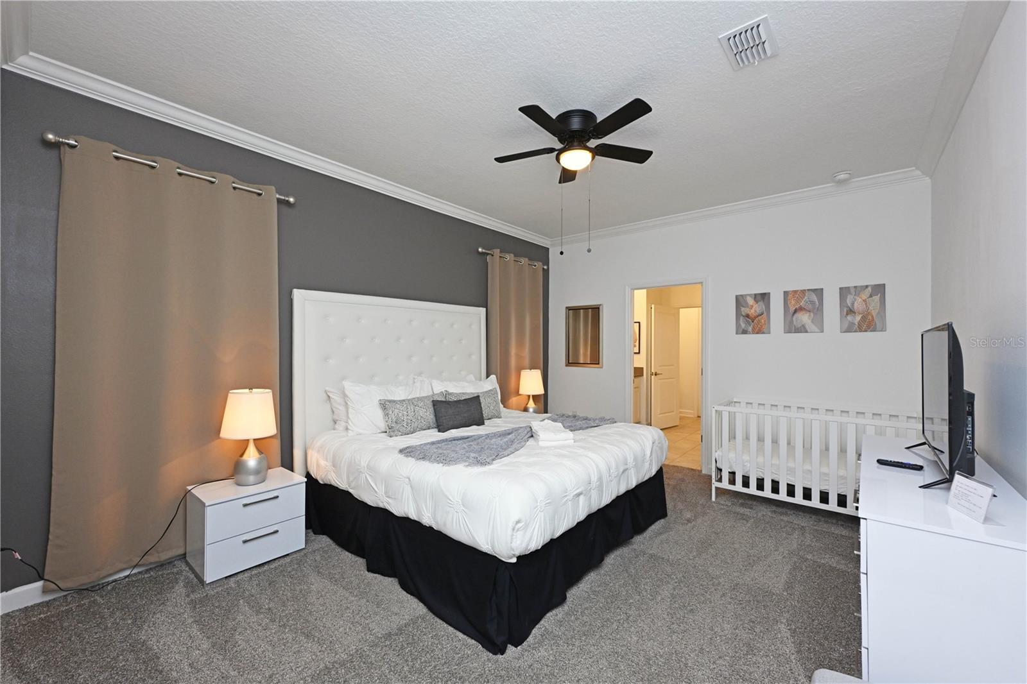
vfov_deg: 81.2
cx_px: 514
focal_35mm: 14
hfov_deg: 104.3
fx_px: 399
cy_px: 342
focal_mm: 14
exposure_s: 1/60
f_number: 9
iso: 800
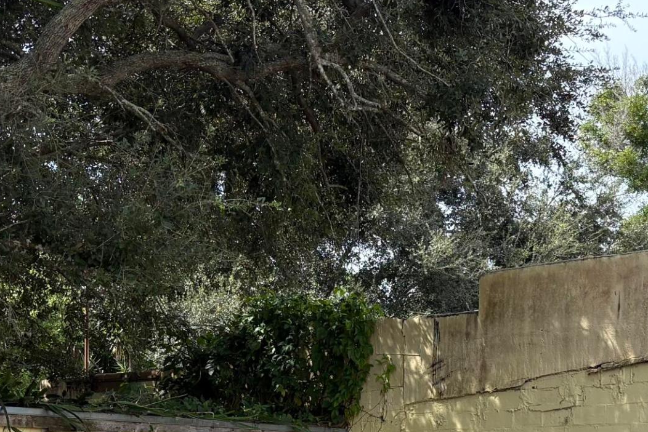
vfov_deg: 17.4
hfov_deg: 27.2
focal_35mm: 74
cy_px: 551
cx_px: 407
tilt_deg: -3.3
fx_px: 1332
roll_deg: -0.7
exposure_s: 1/2208
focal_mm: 5.96
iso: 50
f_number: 1.6
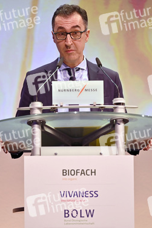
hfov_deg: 7.0
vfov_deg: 10.4
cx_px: 75
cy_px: 112
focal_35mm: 197
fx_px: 1246
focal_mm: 185
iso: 800
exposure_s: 1/500
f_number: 2.8
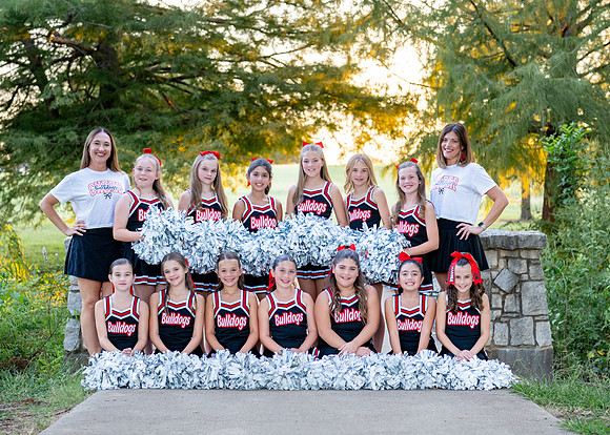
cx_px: 315
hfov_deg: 28.7
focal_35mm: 69
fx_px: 1193
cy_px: 255
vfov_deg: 20.7
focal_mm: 50
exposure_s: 1/500
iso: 1000
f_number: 2.2
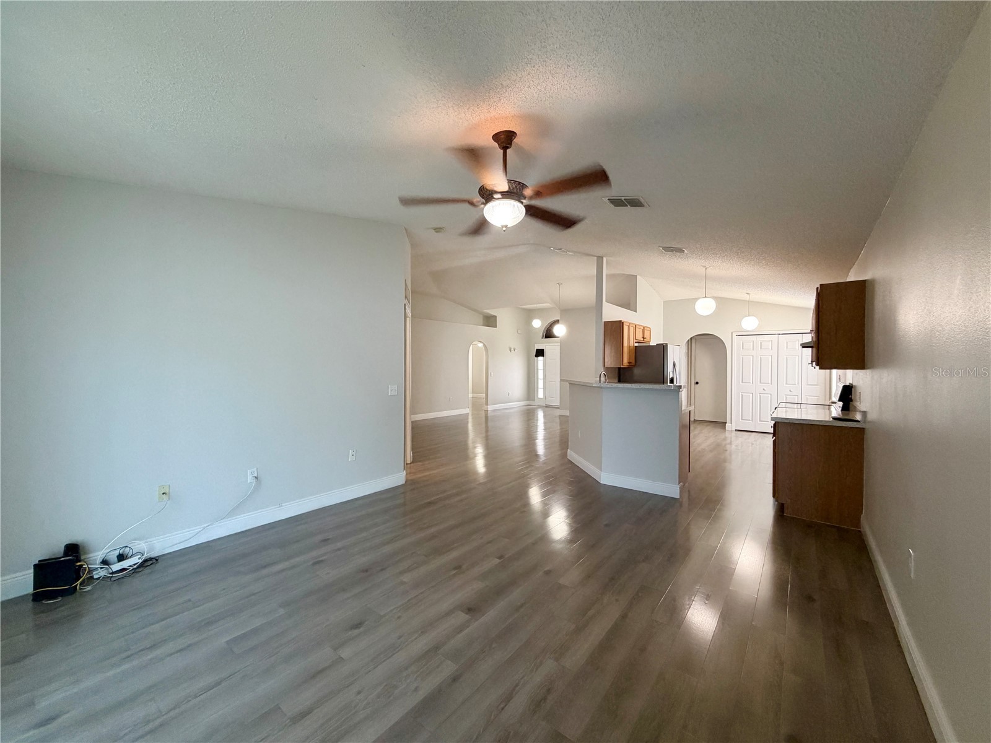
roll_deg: +0.3
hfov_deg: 102.1
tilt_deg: -0.9
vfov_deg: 85.7
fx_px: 401
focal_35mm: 14
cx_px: 496
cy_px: 372
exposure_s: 1/60
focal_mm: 2.22
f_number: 2.2
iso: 250
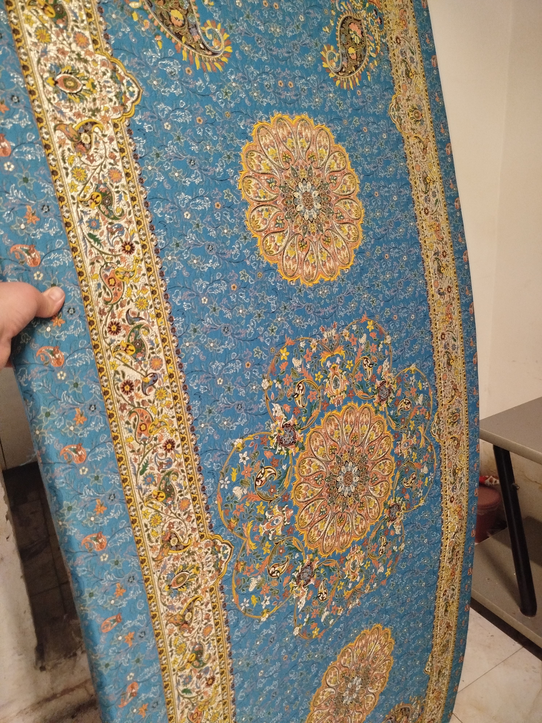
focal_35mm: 24
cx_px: 271
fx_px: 501
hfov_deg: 56.8
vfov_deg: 71.6
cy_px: 362
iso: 640
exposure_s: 1/17
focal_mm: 5.31
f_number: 1.7
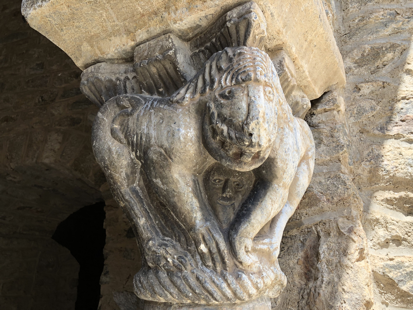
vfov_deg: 49.7
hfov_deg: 63.4
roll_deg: +0.7
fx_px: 334
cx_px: 206
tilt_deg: +18.9
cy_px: 155
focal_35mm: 28
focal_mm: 4
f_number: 1.8
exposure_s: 1/358
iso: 20
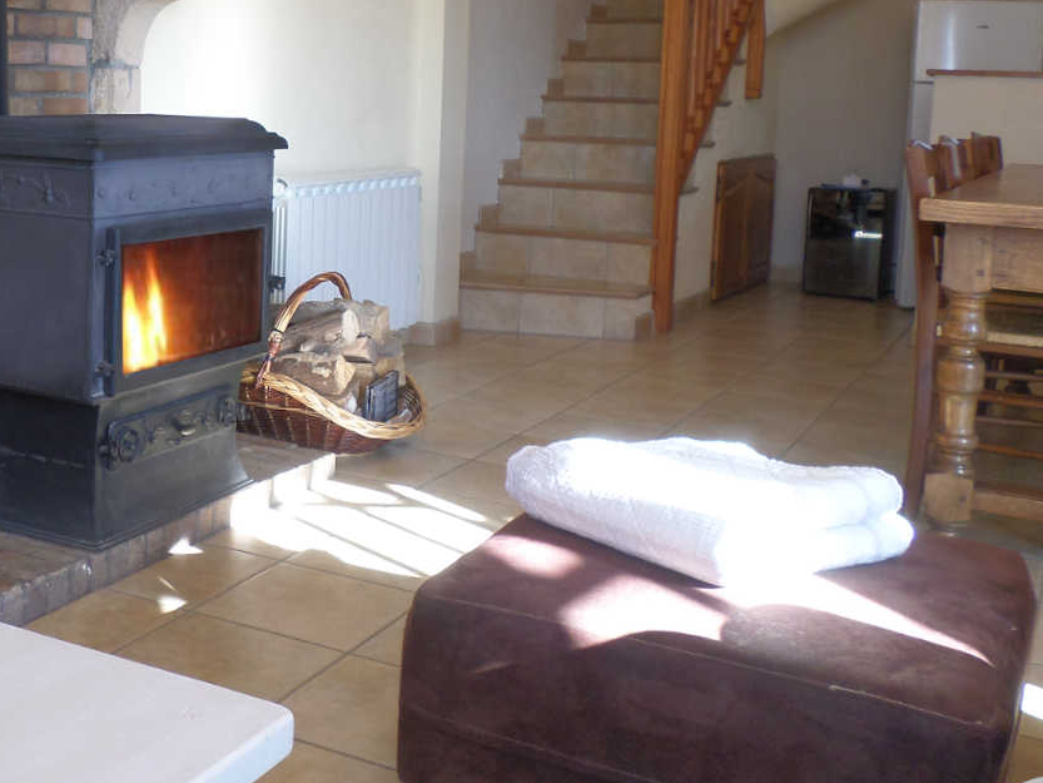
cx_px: 203
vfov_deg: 31.9
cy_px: 242
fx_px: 1356
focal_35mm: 45
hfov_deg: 40.3
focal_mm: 4.5
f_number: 2.5
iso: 80
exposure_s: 1/30
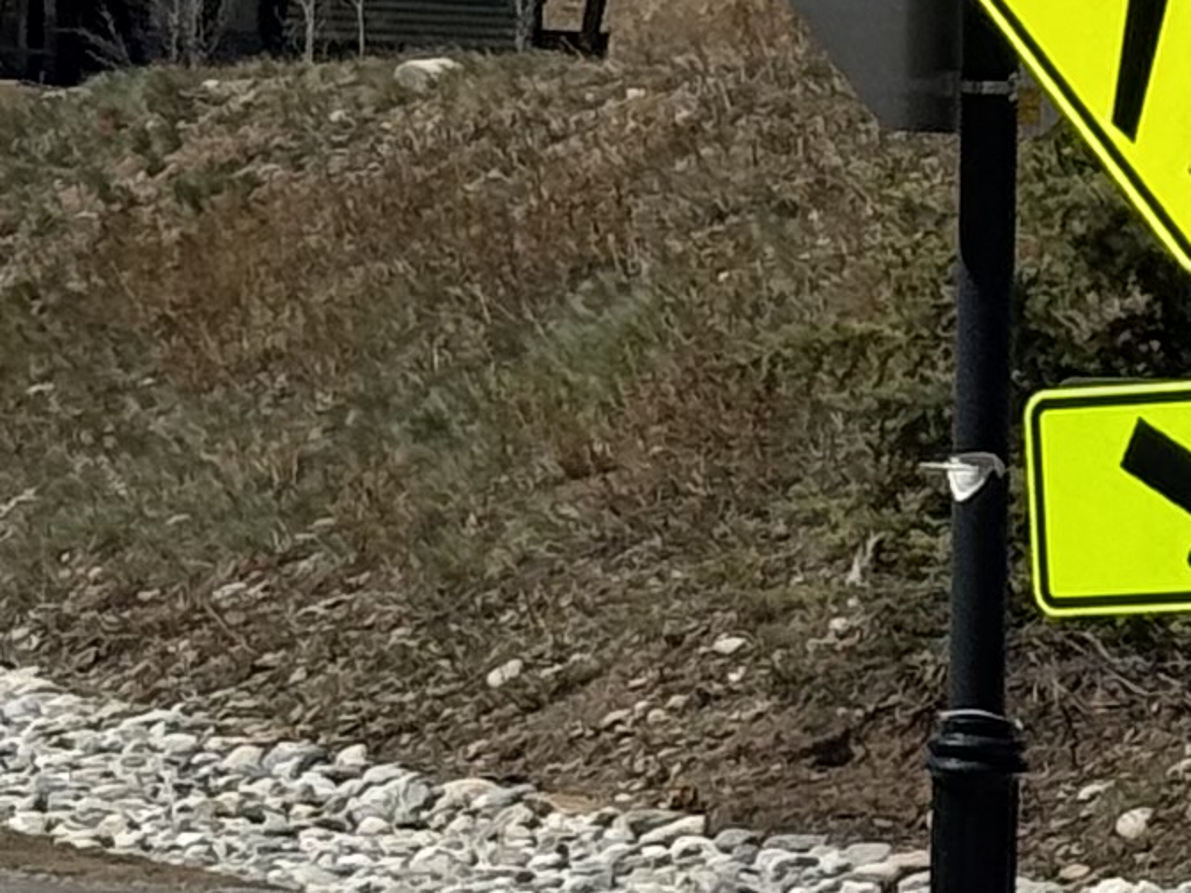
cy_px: 480
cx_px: 1659
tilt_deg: -3.6
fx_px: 9909
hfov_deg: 6.8
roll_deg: -3.4
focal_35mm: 288
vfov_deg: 5.2
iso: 64
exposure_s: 1/7937
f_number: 1.78
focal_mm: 6.76
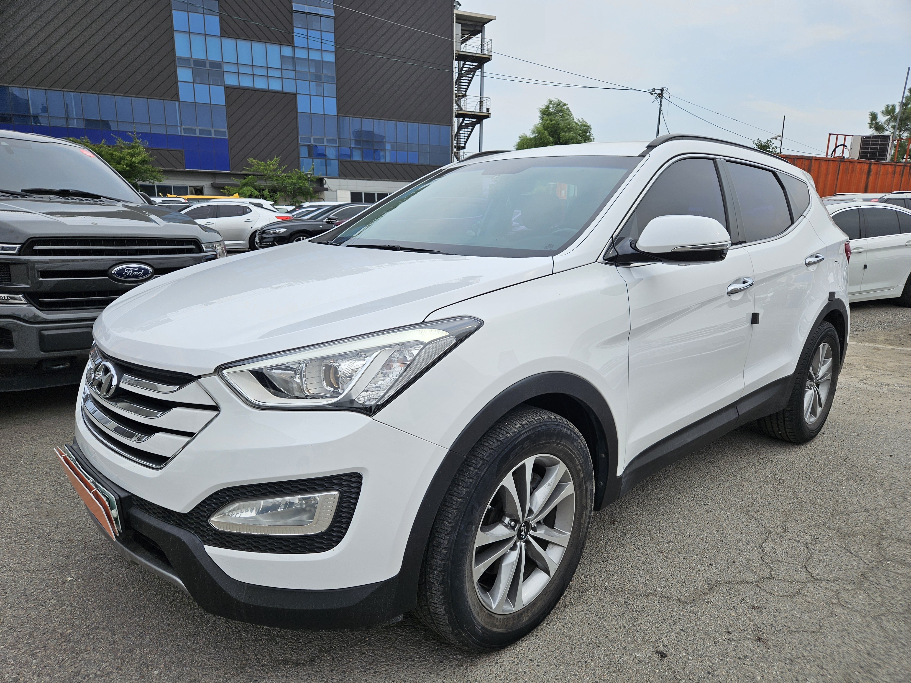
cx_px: 456
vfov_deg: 58.9
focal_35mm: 23
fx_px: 605
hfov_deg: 73.9
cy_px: 342
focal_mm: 5.4
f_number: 1.8
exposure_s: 1/1521
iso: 25
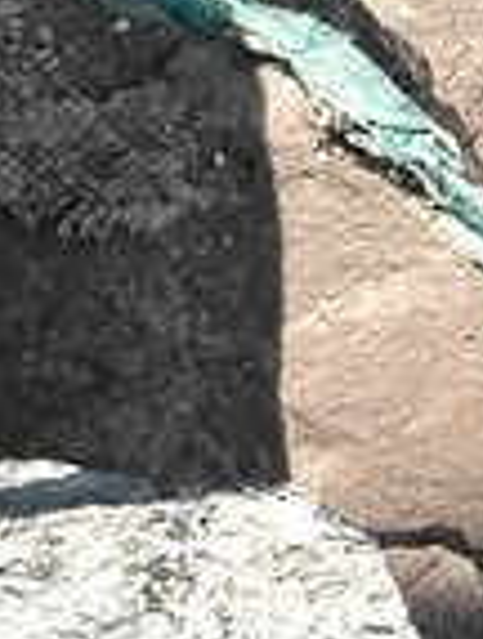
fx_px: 6507
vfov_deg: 5.6
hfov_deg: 4.2
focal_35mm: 351
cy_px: -49
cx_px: -675
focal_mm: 35
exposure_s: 1/100
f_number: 9
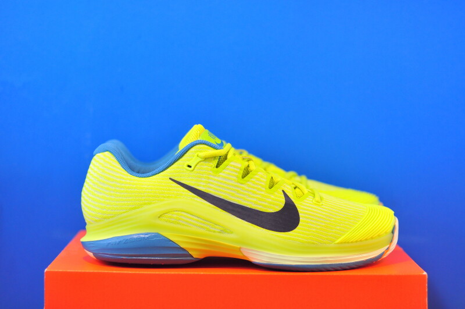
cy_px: 154
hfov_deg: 27.0
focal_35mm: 75
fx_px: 967
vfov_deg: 18.1
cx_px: 232
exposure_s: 1/320
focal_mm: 50
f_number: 2
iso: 250
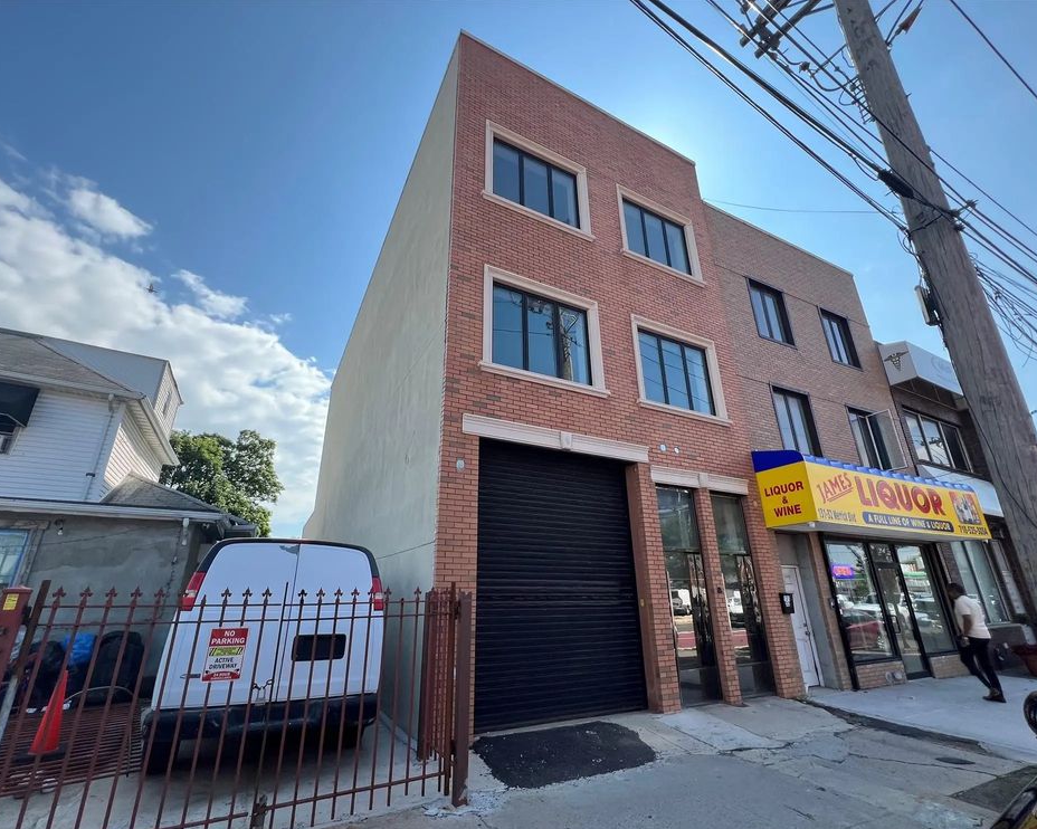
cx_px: 511
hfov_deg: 100.7
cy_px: 428
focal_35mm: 14
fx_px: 430
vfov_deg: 87.9
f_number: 1.8
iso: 32
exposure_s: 1/797
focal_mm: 1.57
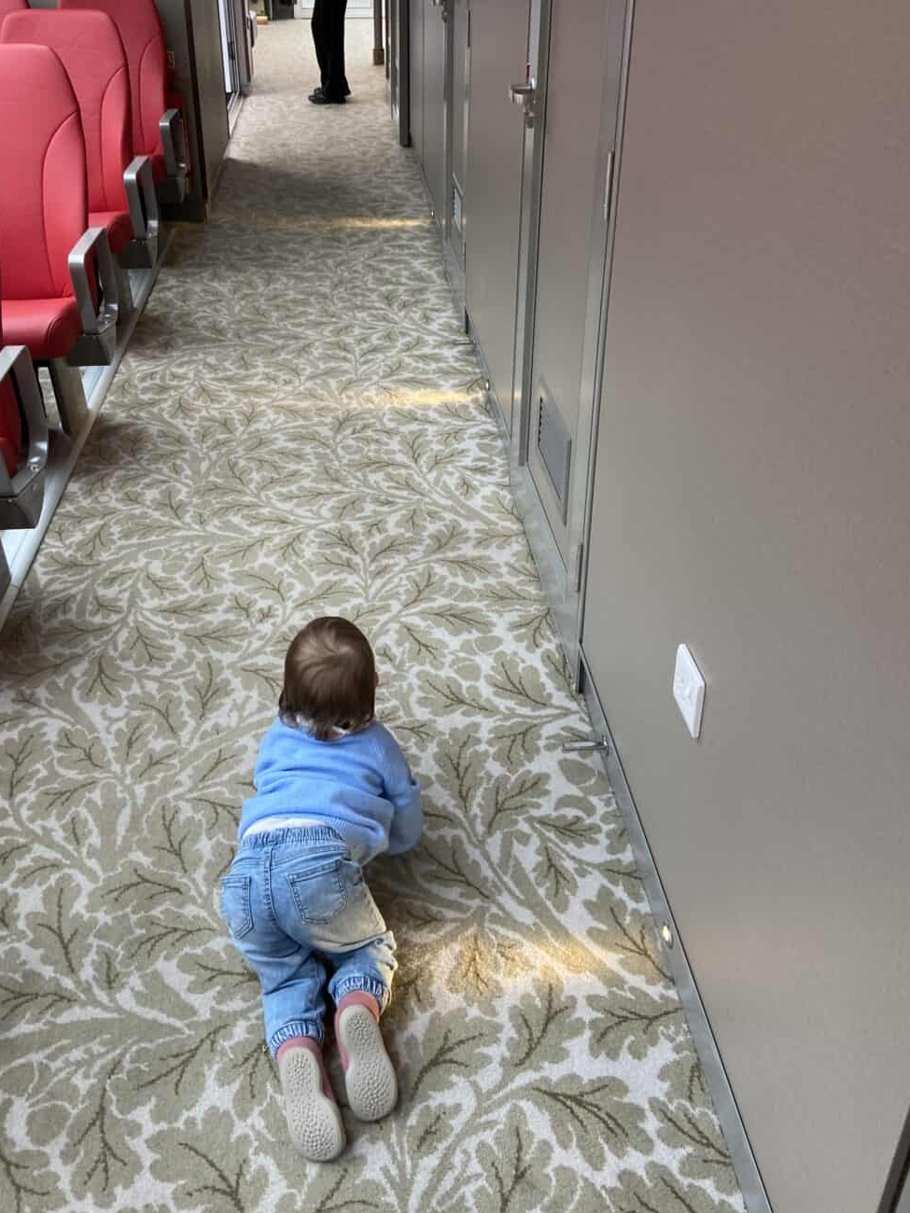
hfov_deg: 44.1
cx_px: 399
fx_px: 1122
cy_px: 478
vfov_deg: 56.3
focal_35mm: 32
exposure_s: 1/122
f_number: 1.8
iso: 80
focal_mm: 4.25
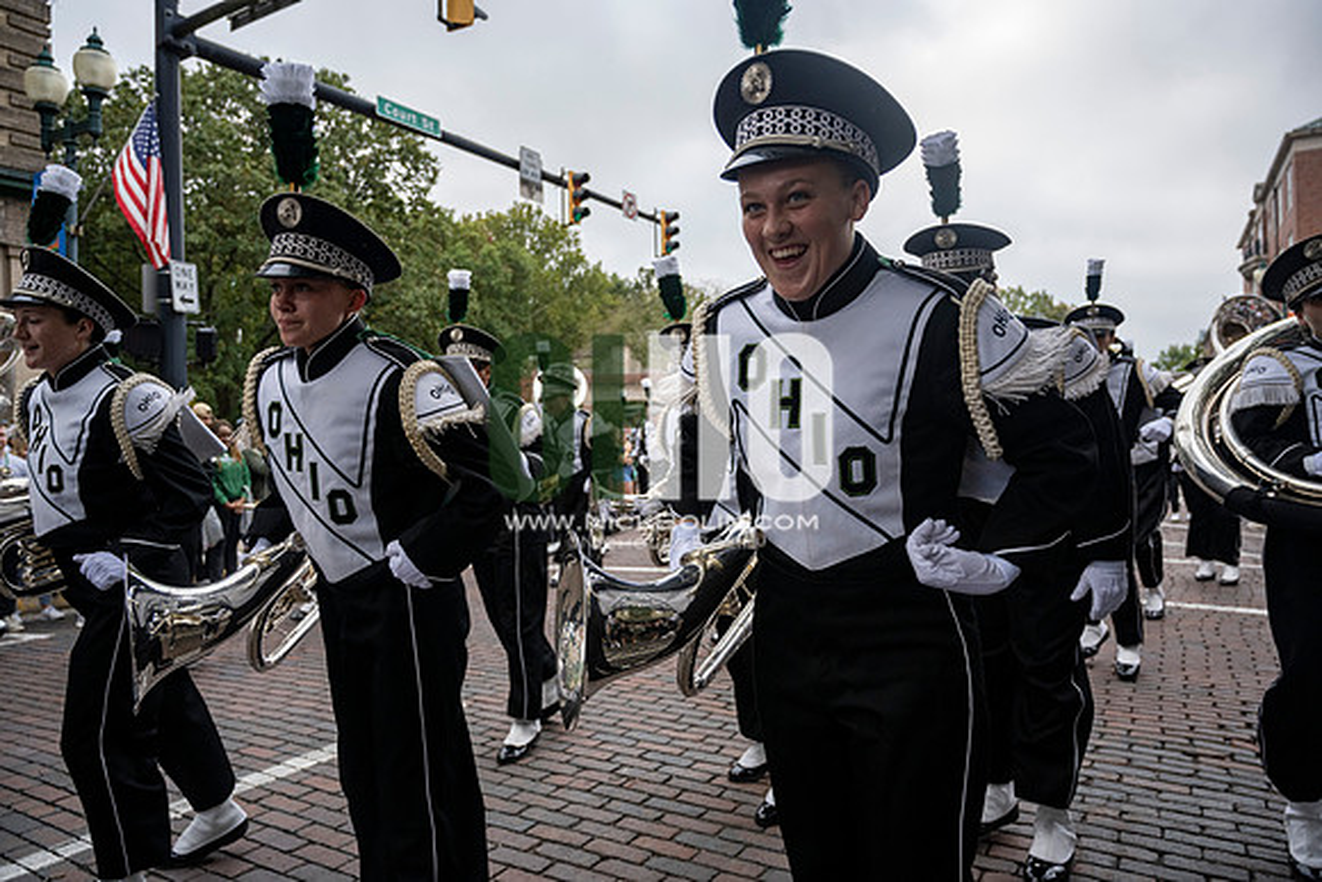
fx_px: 881
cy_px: 441
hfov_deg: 73.7
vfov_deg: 53.2
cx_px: 661
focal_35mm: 24
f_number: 4
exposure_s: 1/1600
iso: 500
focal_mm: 24
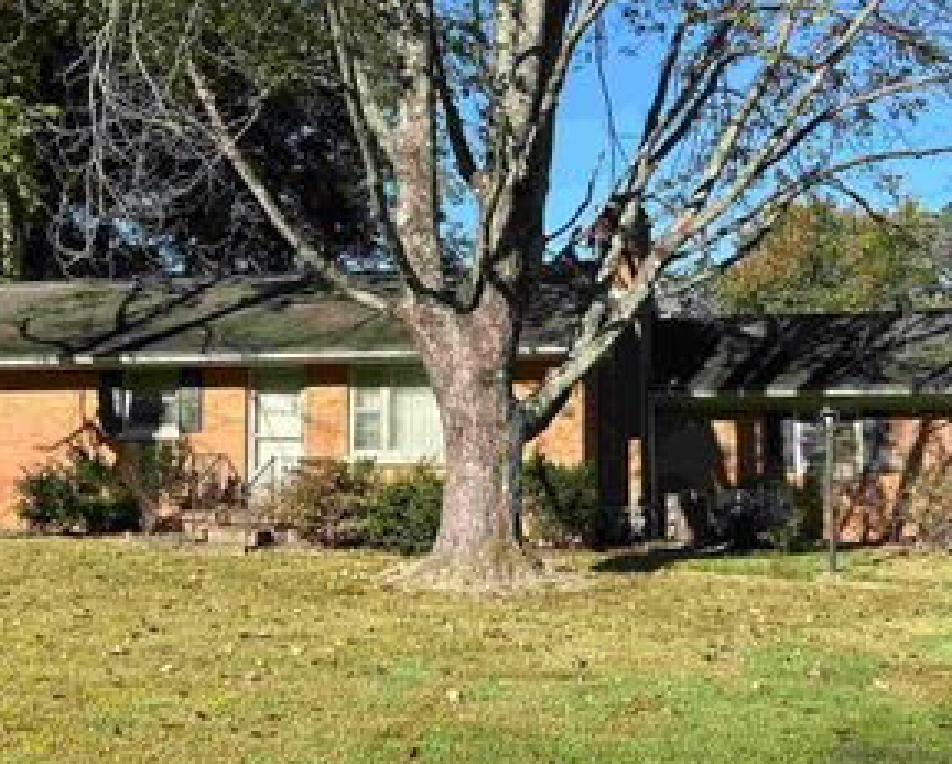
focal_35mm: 44
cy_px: 365
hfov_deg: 41.9
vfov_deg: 34.2
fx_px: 1241
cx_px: 416
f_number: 1.5
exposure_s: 1/2252
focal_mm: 5.7
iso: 50
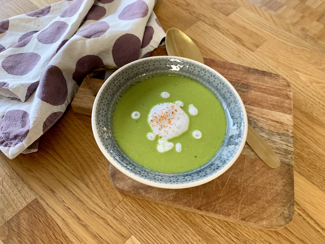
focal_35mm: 26
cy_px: 122
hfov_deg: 67.3
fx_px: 244
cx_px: 162
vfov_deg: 53.1
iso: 250
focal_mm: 4.25
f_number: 1.8
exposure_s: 1/50
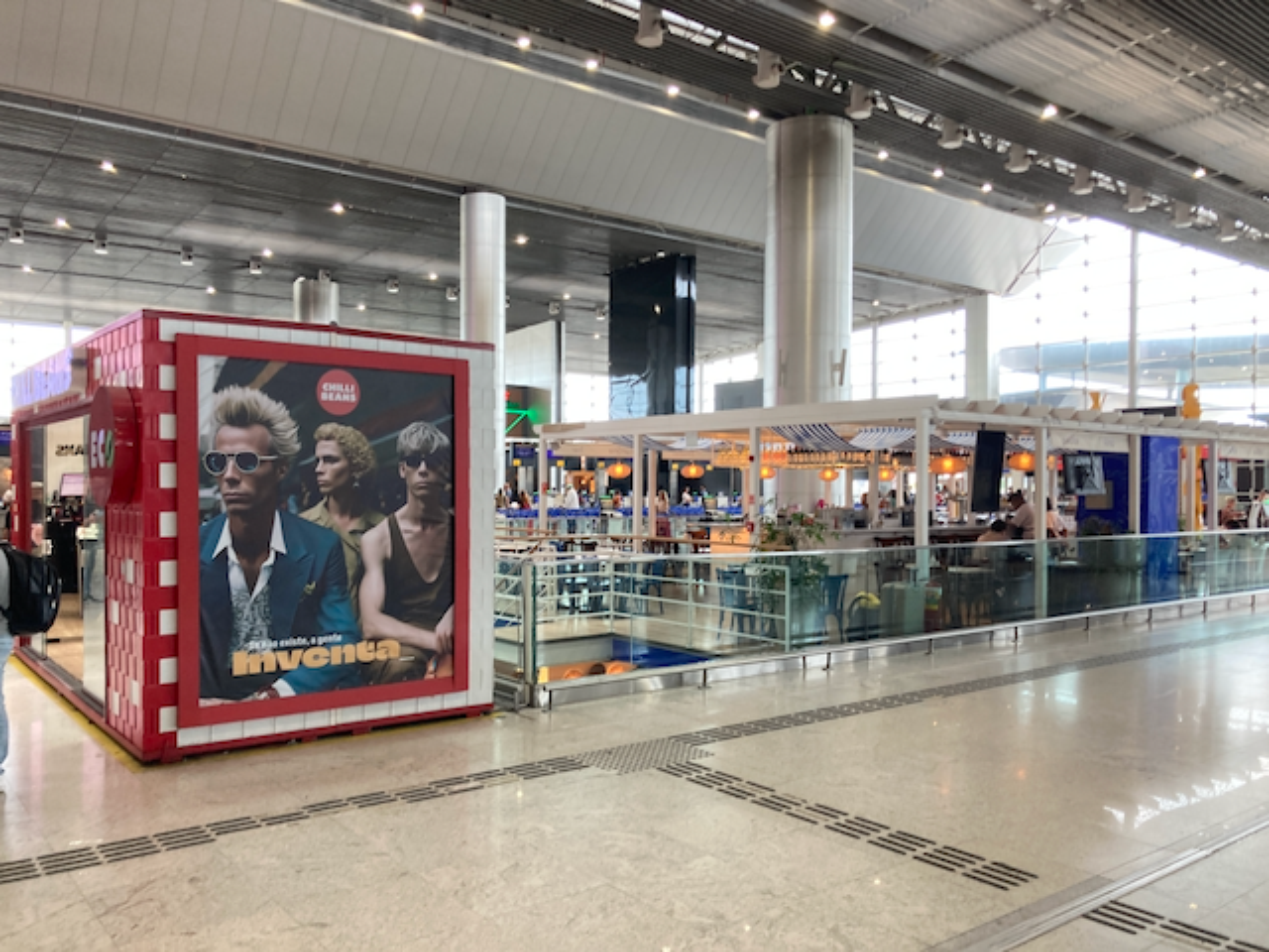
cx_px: 634
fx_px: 1026
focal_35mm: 28
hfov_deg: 63.4
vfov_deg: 49.7
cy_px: 476
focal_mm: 3.99
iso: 80
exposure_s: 1/71
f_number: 1.8
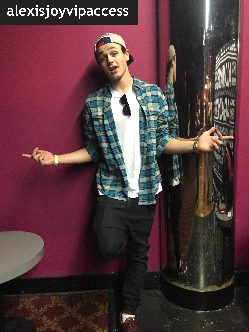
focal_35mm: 29
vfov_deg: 61.7
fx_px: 278
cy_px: 166
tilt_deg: -9.2
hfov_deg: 48.2
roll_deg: +1.9
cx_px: 124
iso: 250
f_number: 2.2
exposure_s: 1/20
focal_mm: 4.15
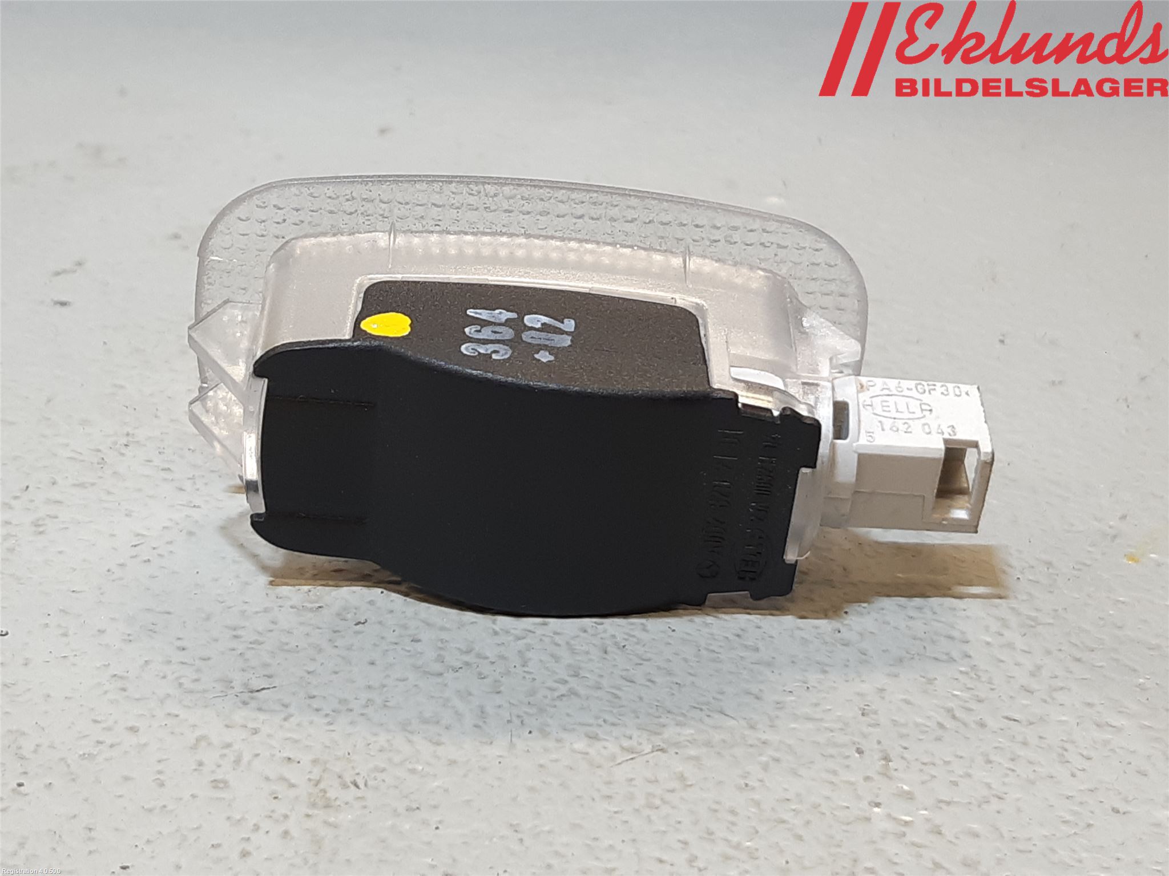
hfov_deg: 67.3
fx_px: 878
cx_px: 584
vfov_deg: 53.1
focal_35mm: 26
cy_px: 438
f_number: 1.7
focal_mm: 3.93
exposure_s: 1/50
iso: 64
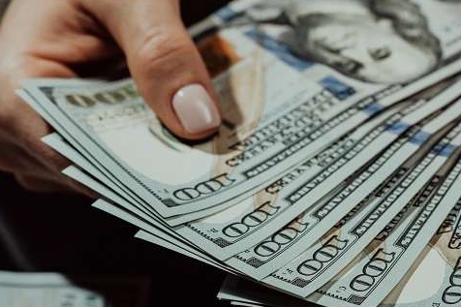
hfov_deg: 9.0
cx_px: 462
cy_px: 73
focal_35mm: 227
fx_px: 2906
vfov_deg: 6.0
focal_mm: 90
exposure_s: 1/320
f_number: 4.5
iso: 800
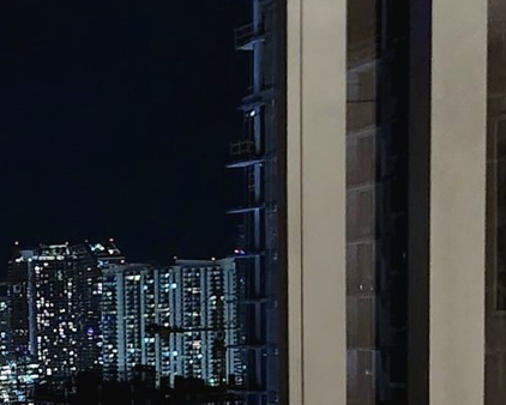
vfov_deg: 15.1
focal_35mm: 85
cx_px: -112
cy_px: 773
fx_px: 1274
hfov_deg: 20.9
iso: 640
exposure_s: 1/30
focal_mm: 5.4
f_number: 1.8
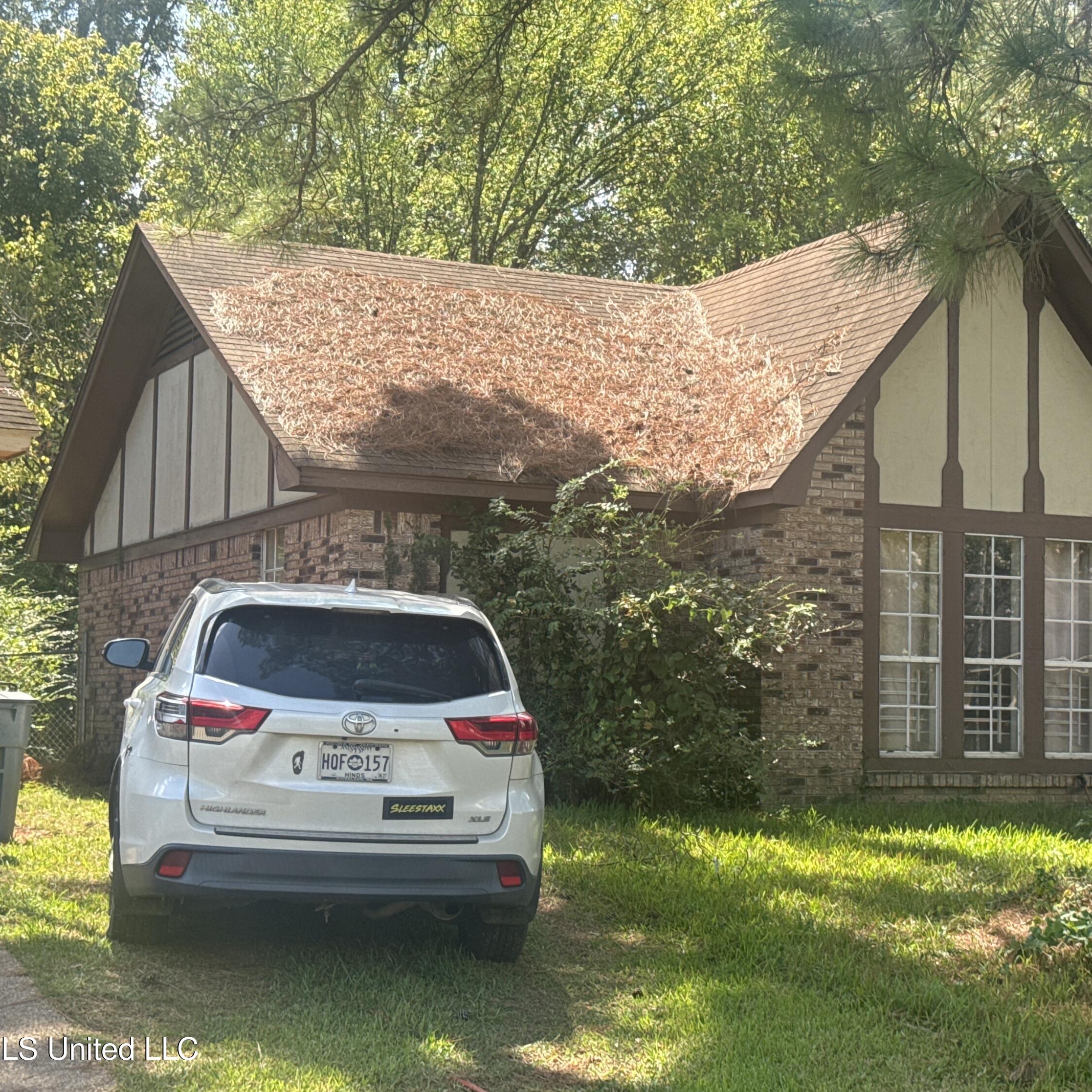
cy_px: 549
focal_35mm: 57
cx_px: 606
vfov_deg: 30.0
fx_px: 2034
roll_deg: -0.8
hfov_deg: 30.0
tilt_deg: +4.8
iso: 64
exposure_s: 1/1043
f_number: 1.78
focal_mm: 6.76
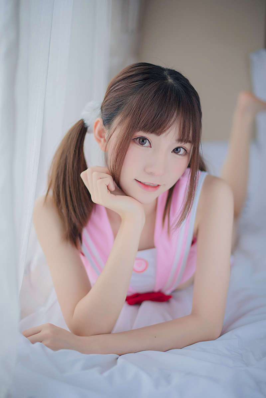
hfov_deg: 27.0
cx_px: 133
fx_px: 553
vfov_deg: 39.6
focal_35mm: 50
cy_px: 199
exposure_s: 1/200
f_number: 1.4
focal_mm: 50
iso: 250
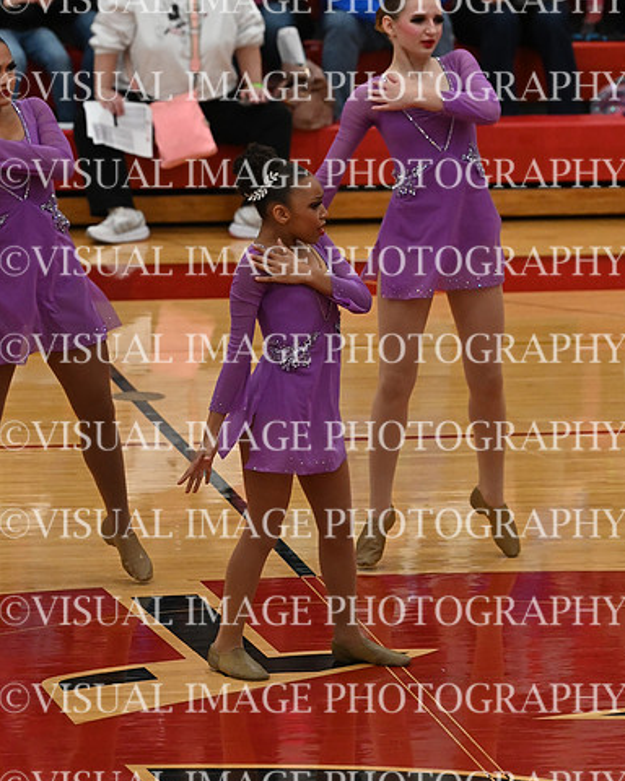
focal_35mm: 297
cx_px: 313
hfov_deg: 5.2
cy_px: 392
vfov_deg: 6.5
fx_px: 6867
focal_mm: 175
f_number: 4
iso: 5000
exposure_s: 1/400
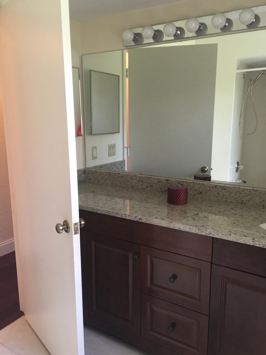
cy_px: 183
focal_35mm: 30
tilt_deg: -10.8
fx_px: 307
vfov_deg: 60.0
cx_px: 130
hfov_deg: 46.8
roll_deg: +0.8
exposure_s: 1/15
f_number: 2.2
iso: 64
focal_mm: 4.15
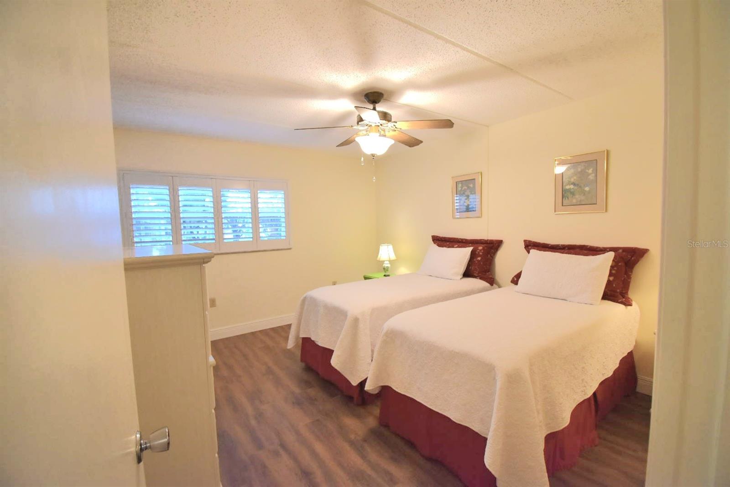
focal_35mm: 15
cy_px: 244
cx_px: 365
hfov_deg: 100.4
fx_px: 304
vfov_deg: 77.3
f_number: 4.5
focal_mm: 10
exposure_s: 1/60.2
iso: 720
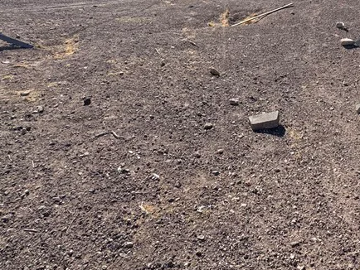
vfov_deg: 37.3
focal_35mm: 33
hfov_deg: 50.5
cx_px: 309
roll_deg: -1.2
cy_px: -13
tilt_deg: -13.1
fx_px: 343
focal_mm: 2.22
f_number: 2.2
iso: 50
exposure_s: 1/2415
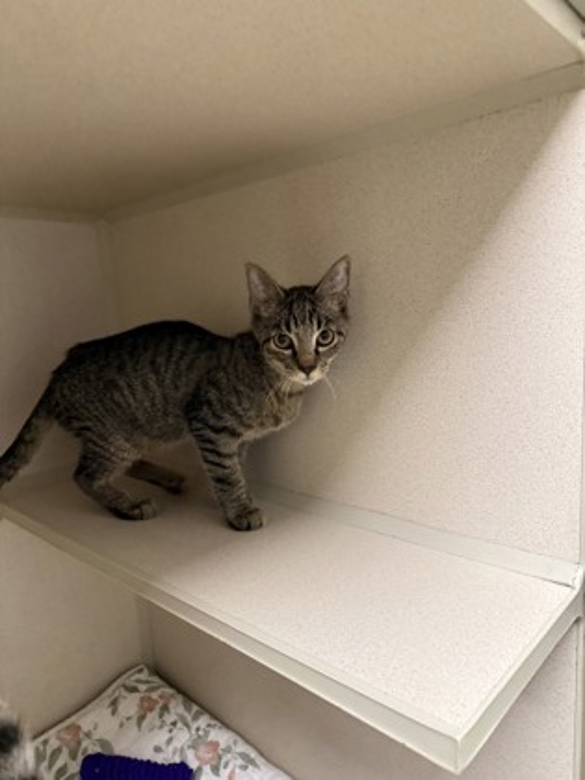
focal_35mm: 24
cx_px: 292
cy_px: 390
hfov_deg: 56.8
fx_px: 541
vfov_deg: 71.6
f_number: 1.78
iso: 500
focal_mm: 6.76
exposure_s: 1/60
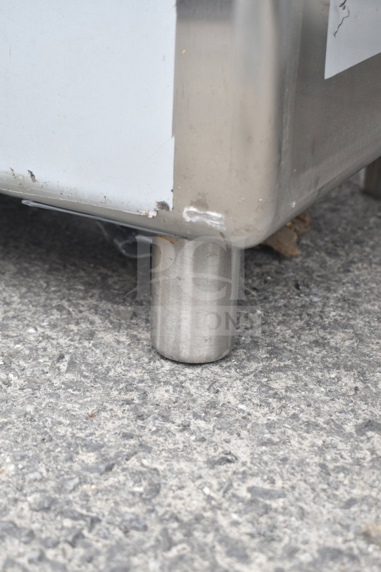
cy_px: 286
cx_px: 190
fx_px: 952
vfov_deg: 33.4
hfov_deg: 22.6
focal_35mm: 60
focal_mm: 40
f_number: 5
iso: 200
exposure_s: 1/125
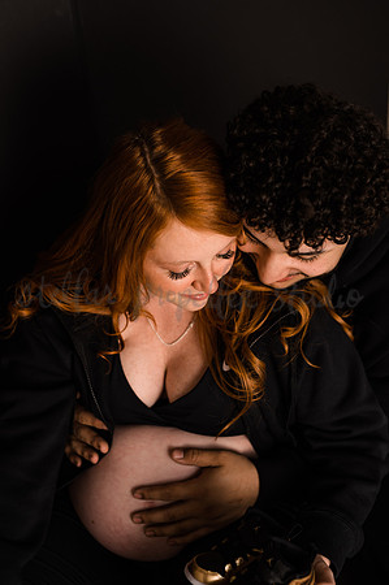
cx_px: 194
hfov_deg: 26.9
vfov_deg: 39.6
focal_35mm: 50
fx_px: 812
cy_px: 292
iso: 200
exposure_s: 1/160
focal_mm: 50
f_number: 2.5
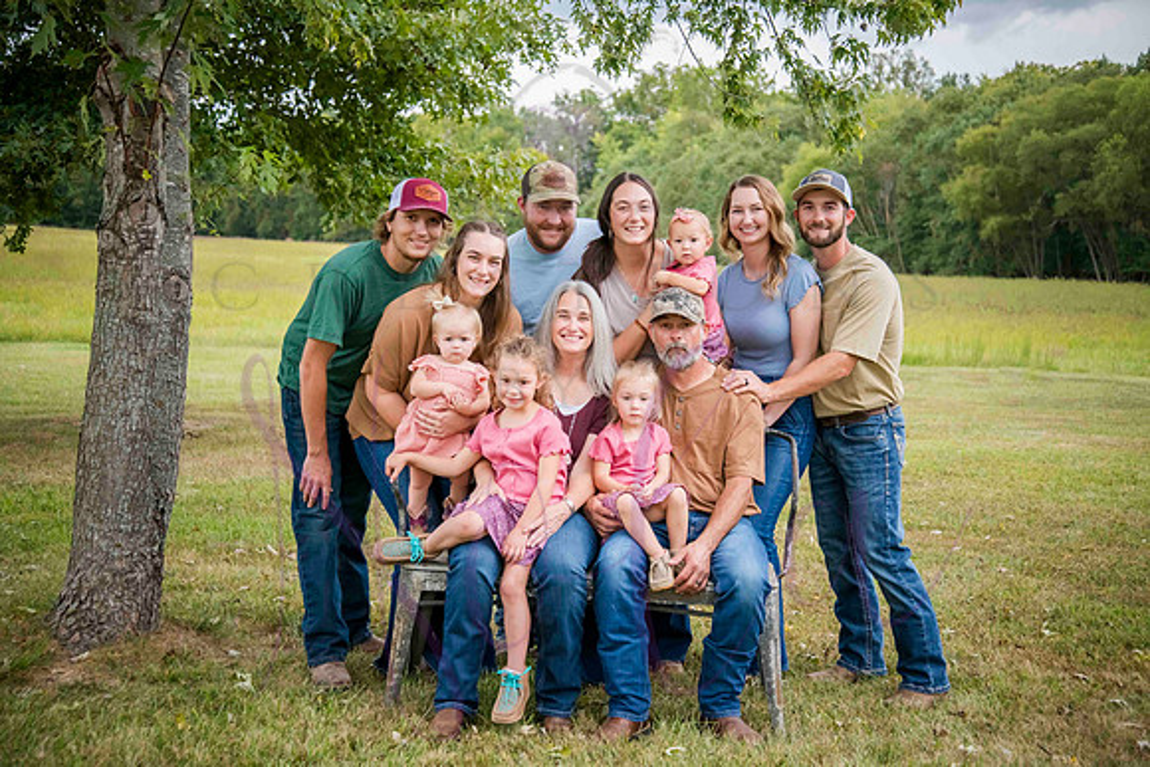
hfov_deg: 38.2
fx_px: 1661
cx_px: 575
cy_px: 384
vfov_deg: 26.0
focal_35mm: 52
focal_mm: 52
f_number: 4.2
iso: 400
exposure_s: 1/640
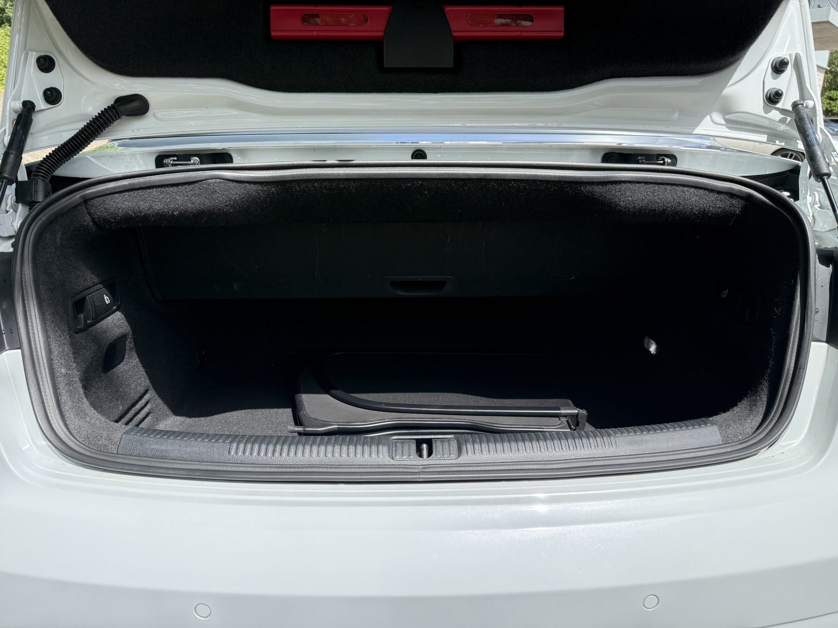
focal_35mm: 24
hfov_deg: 71.6
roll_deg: -0.6
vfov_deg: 56.8
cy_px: 314
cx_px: 419
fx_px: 581
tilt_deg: -17.0
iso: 100
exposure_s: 1/3279
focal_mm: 6.76
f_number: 1.78
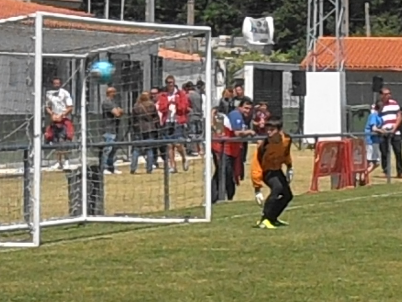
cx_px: 288
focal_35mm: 327
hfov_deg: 6.1
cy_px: 216
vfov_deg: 4.5
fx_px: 3797
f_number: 15
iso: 400
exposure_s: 1/320
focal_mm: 24.39
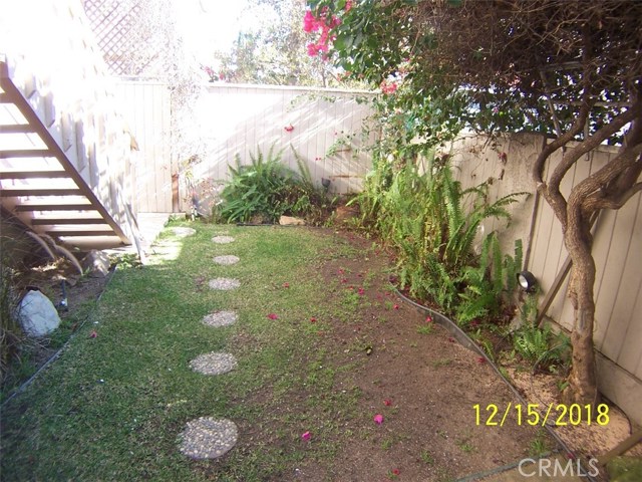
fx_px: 612
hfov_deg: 55.4
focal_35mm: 33
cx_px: 321
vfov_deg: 42.9
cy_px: 241
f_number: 2.8
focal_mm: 5.5
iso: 80
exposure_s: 1/60
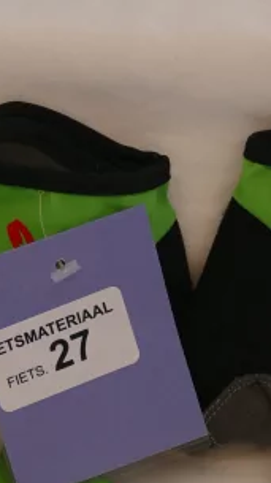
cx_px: 200
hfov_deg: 3.9
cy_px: 253
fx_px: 3944
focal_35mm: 308
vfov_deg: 7.0
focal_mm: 40.84
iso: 320
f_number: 3.9
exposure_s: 1/80
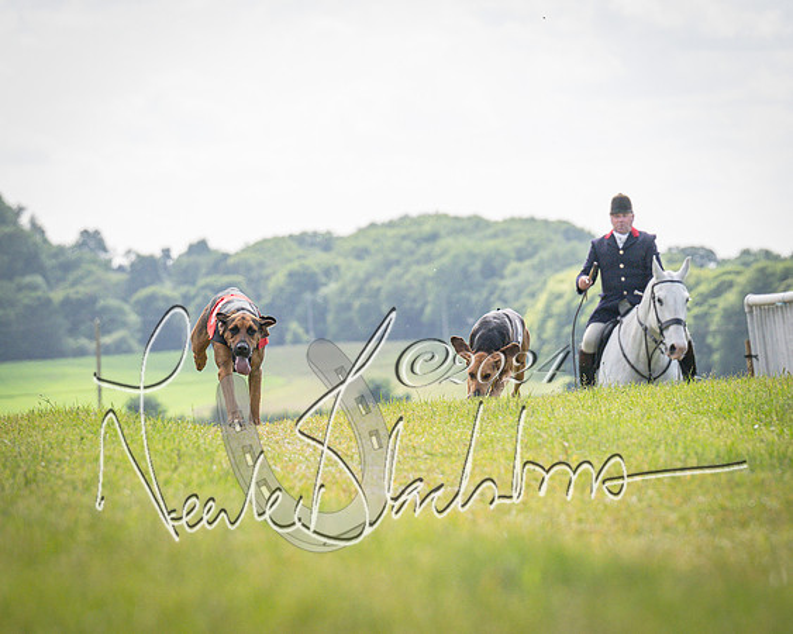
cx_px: 250
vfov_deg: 3.6
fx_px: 10120
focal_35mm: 431
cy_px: 400
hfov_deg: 4.5
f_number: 5
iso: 400
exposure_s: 1/1600
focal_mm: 165
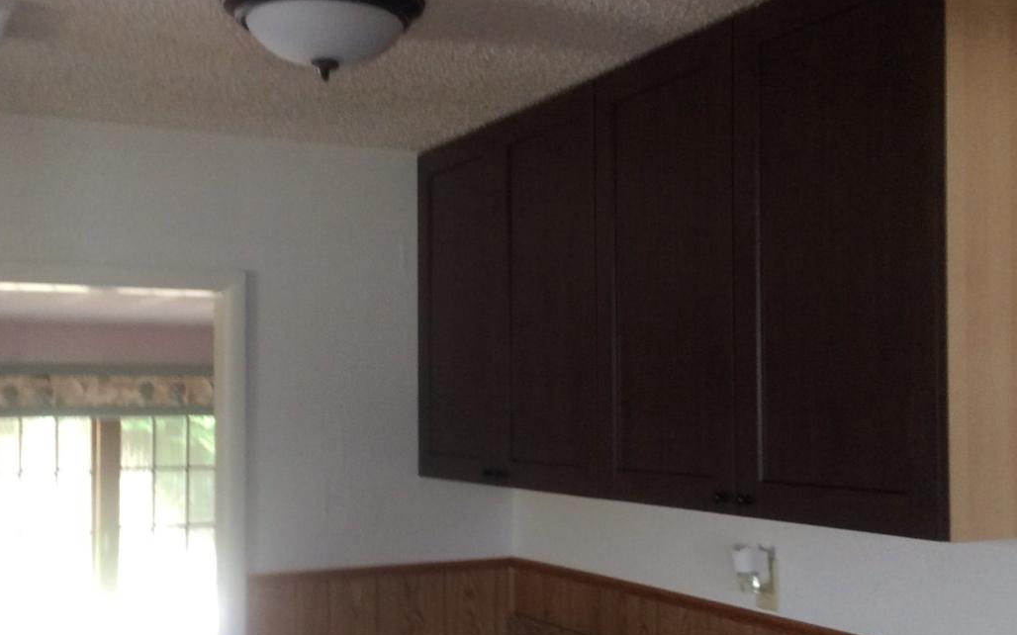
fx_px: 1358
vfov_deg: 26.3
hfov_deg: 41.1
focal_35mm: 49
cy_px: 383
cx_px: 503
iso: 80
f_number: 2.4
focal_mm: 3.3
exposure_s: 1/24
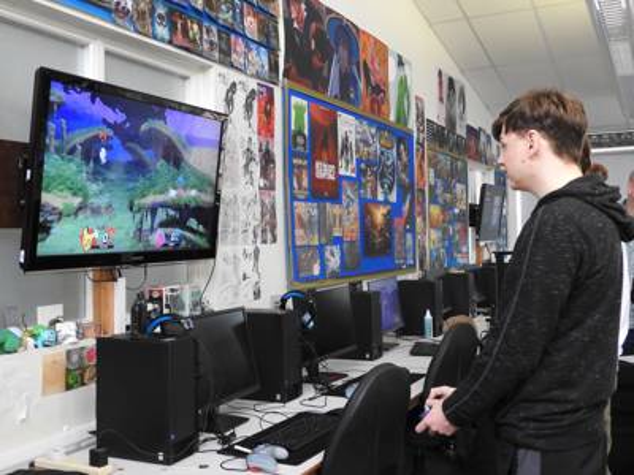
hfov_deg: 55.4
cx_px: 317
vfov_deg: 42.9
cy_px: 238
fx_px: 604
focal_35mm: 33
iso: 400
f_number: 3.6
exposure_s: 1/25
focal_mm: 5.9
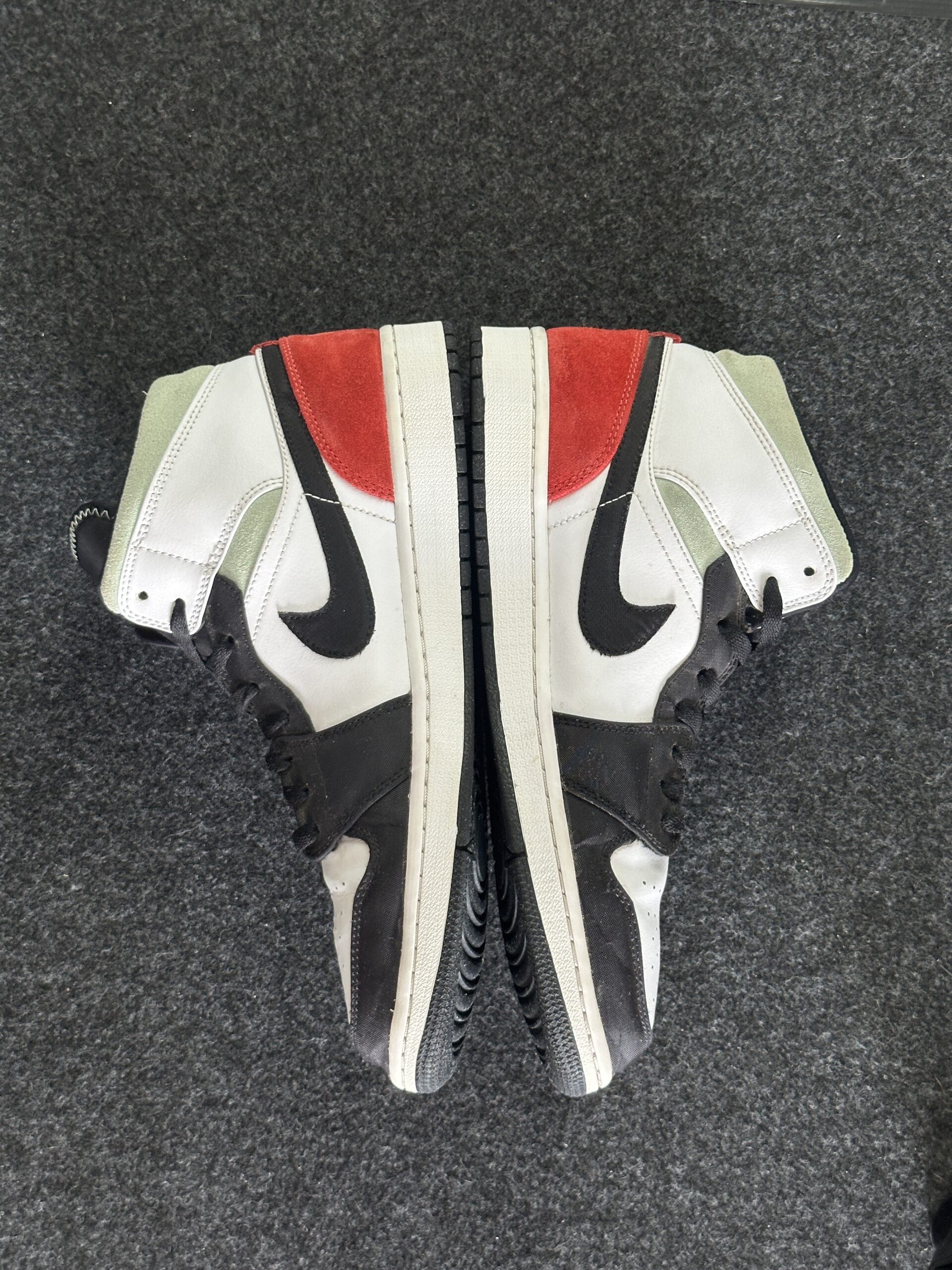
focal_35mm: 48
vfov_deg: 39.7
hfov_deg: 30.3
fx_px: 1760
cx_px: 476
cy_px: 635
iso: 125
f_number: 1.78
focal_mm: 6.86
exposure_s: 1/50
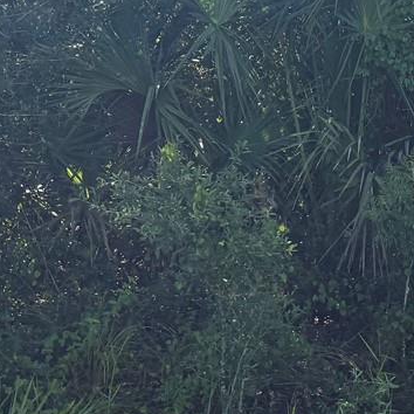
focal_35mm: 96
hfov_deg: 18.0
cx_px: 292
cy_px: -70
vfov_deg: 17.4
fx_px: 1299
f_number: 1.78
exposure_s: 1/2110
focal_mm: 6.76
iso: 100
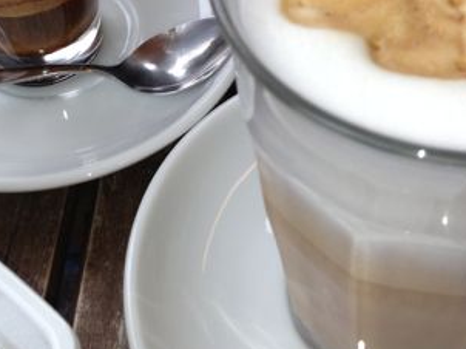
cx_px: 190
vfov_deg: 20.5
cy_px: 23
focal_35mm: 70
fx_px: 942
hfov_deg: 27.7
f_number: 2.4
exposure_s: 1/169
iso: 50
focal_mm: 4.13
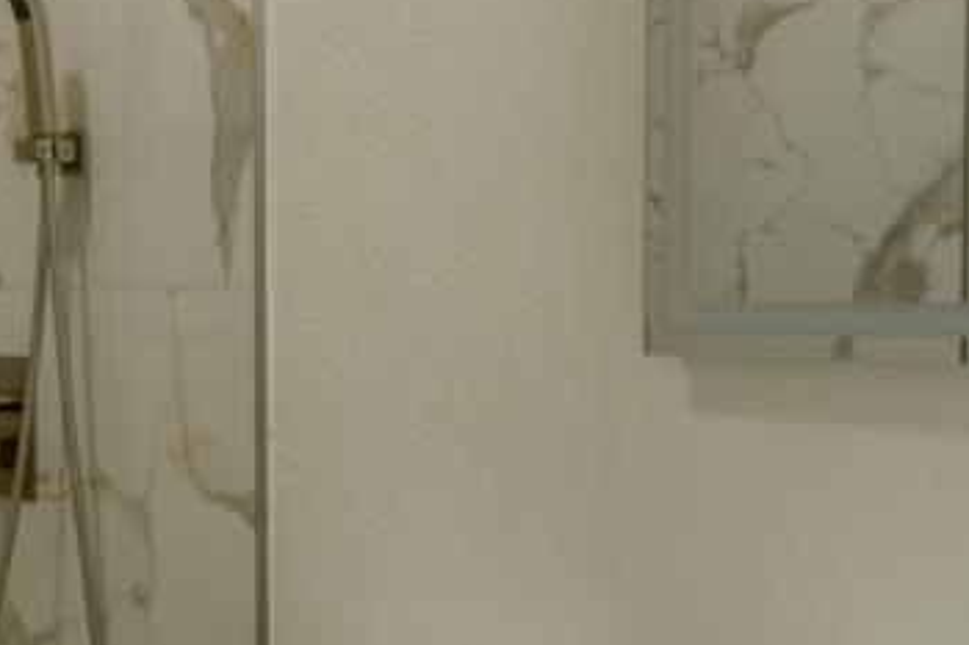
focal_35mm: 60
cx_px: 293
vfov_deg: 22.6
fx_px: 1614
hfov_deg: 33.0
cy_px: 346
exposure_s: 1/25
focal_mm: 14
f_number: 10
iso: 400
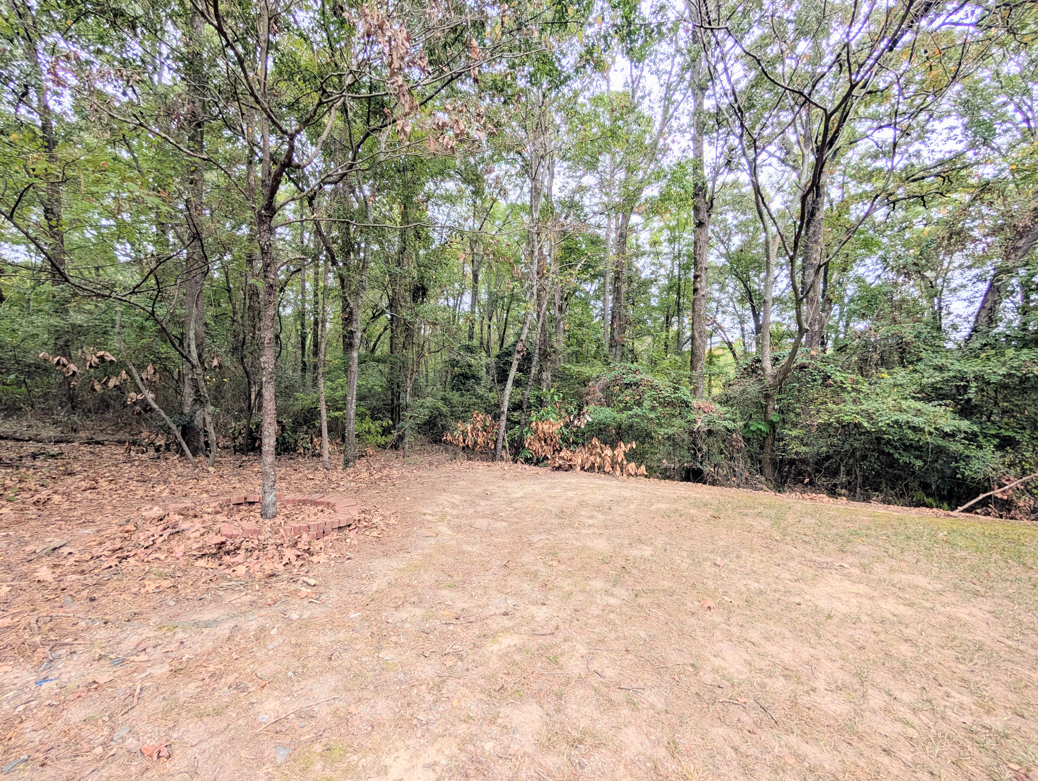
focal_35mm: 12
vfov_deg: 94.6
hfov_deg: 110.5
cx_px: 519
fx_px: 360
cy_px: 390
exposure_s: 1/159
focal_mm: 2.02
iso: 46
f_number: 1.7
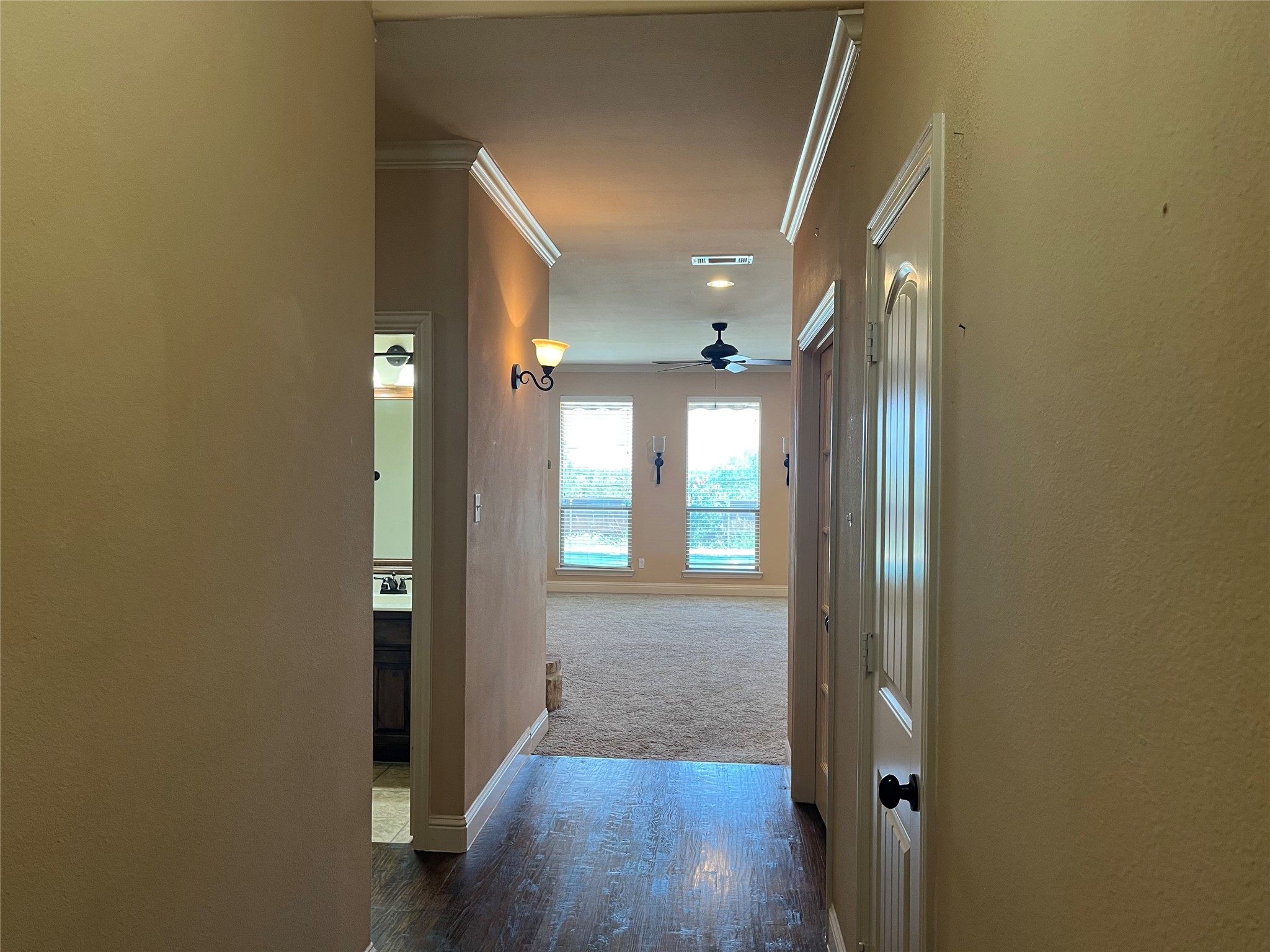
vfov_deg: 53.1
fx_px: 954
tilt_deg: -1.6
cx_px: 635
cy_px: 476
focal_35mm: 26
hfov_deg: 67.3
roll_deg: -0.3
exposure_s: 1/60
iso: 80
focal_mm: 5.1
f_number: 1.6
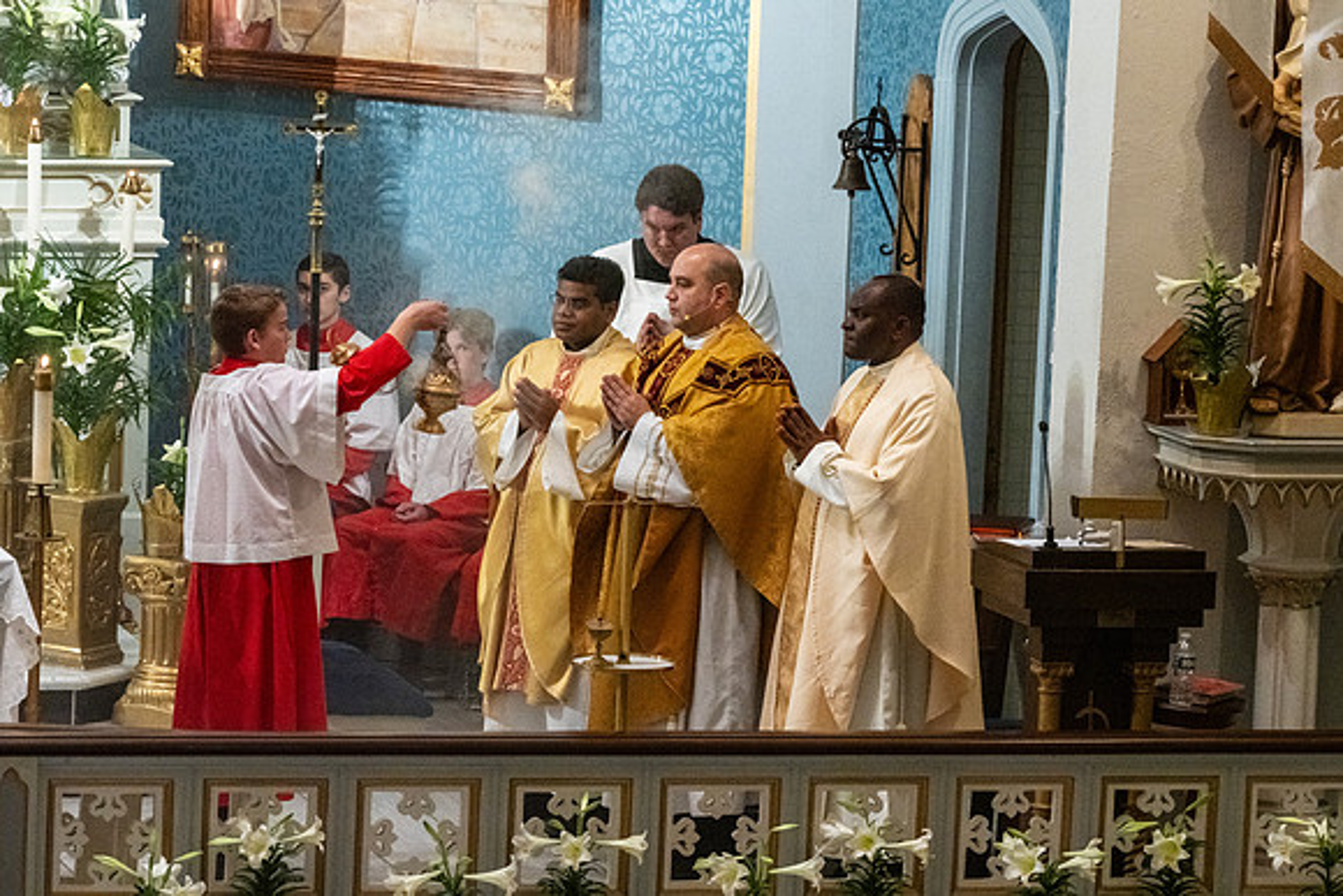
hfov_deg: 9.7
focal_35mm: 213
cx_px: 672
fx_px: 7934
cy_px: 448
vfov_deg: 6.5
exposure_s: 1/60
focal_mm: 200
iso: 5000
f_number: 14
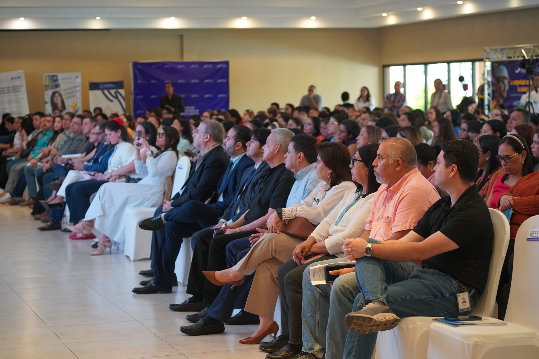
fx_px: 1273
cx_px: 270
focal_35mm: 85
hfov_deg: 23.9
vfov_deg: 16.1
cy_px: 180
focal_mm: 85
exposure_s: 1/160
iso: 2000
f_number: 4
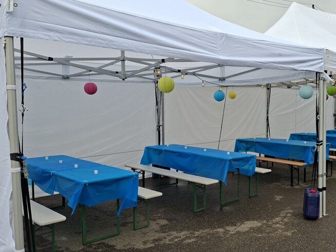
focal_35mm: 36
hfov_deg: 50.5
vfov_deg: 39.7
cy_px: 137
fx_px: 350
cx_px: 222
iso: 50
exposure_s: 1/603
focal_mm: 5.54
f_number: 1.8
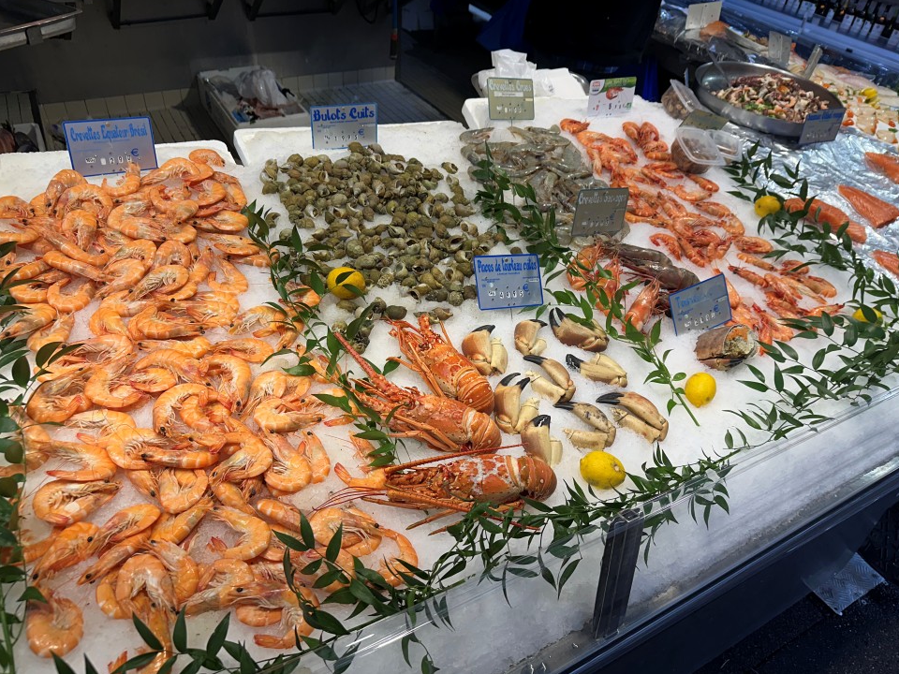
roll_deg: -5.1
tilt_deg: -41.3
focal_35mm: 25
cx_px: 450
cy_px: 326
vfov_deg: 54.9
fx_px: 649
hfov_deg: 69.4
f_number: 1.78
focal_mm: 6.86
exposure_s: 1/508
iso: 80
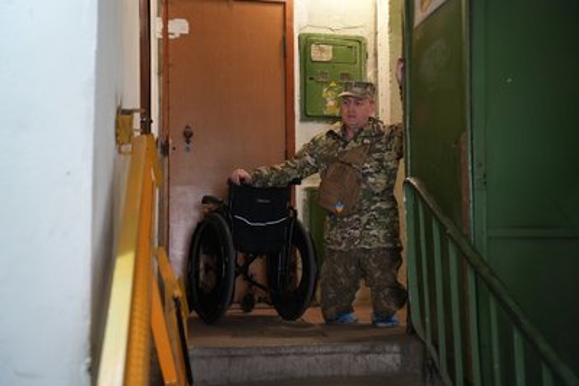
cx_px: 290
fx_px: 676
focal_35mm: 42
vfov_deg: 31.9
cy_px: 193
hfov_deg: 46.4
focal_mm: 42
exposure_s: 1/50
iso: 4000
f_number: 2.8
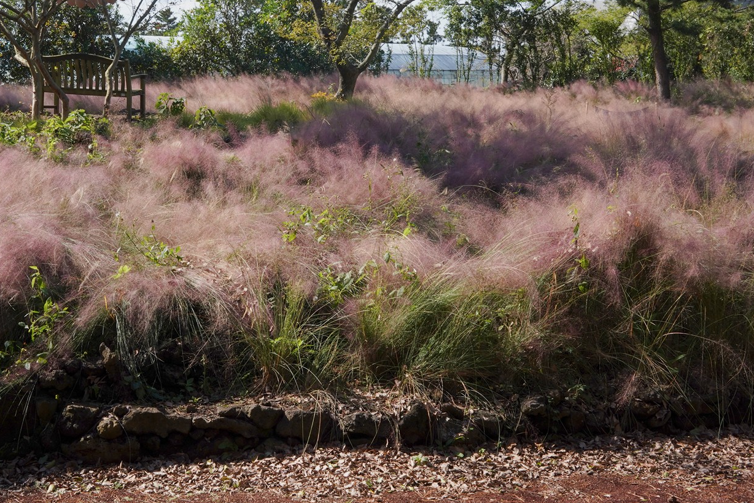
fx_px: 1194
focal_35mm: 57
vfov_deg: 23.4
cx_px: 292
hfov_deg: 34.9
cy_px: 96
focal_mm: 35
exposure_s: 1/100
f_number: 20
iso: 400
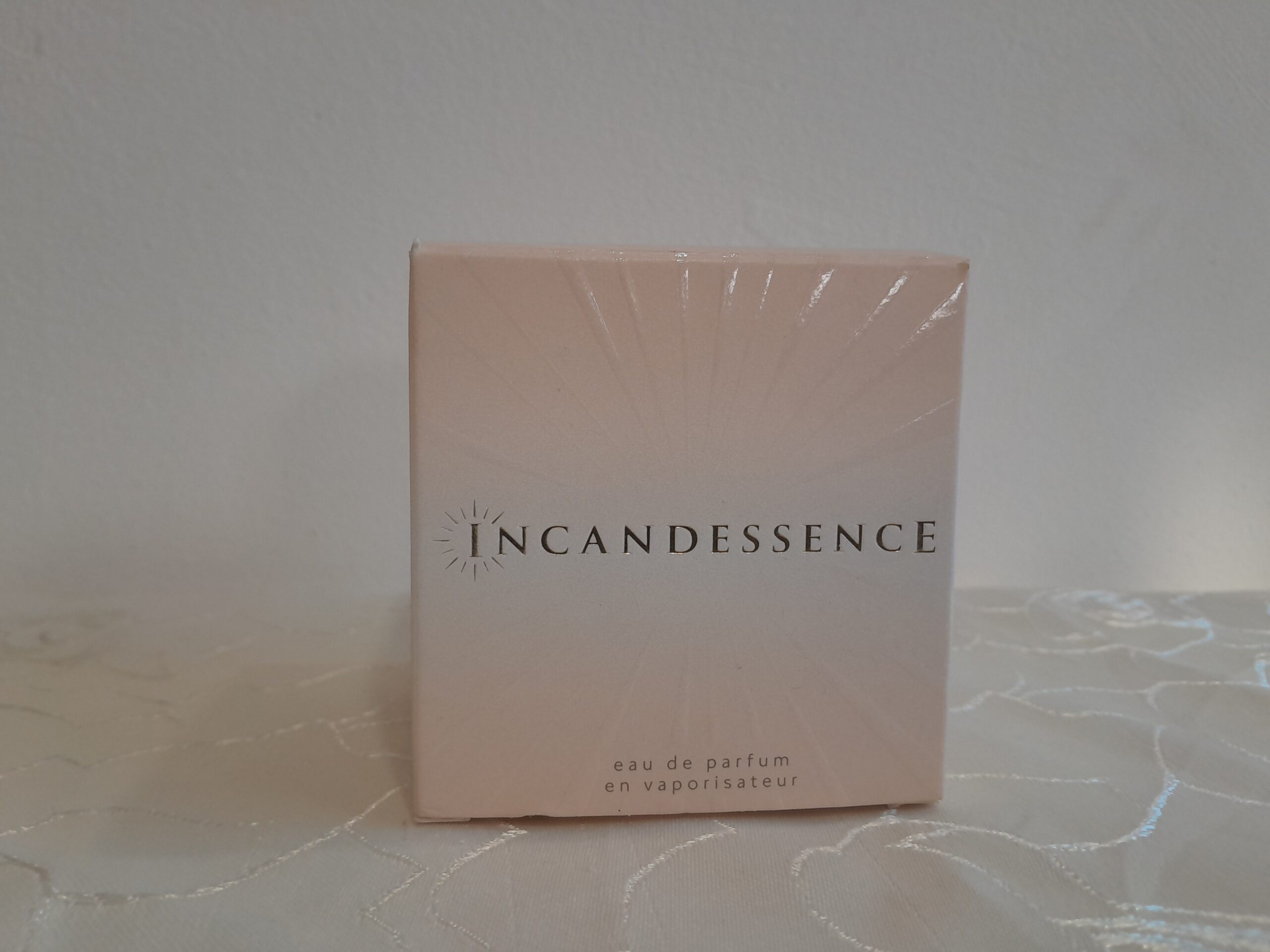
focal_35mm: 26
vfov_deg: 53.1
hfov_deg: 67.3
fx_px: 954
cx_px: 635
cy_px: 476
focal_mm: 3.98
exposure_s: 1/33
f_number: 1.8
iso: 100
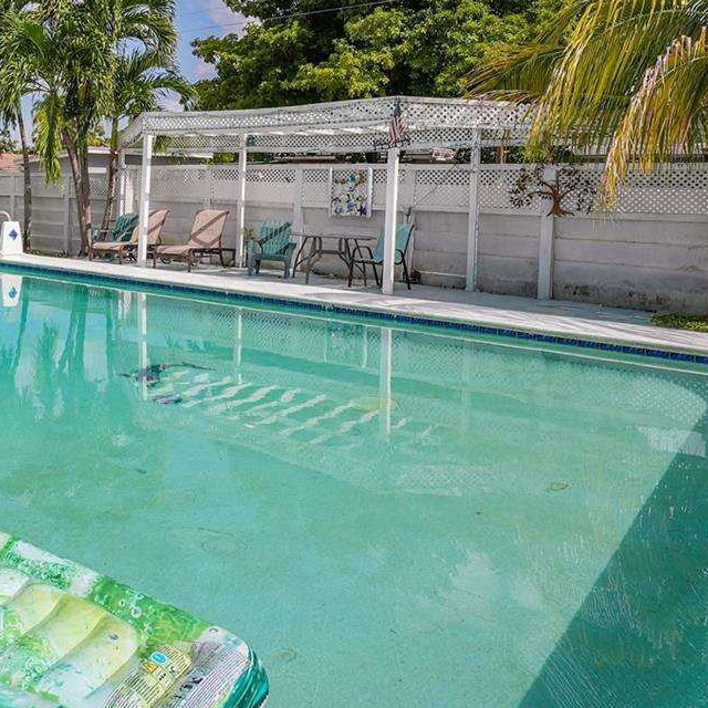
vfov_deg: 47.4
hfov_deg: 43.8
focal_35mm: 34
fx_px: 787
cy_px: 220
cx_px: 59
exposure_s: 1/320
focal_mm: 16
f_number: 9
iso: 100
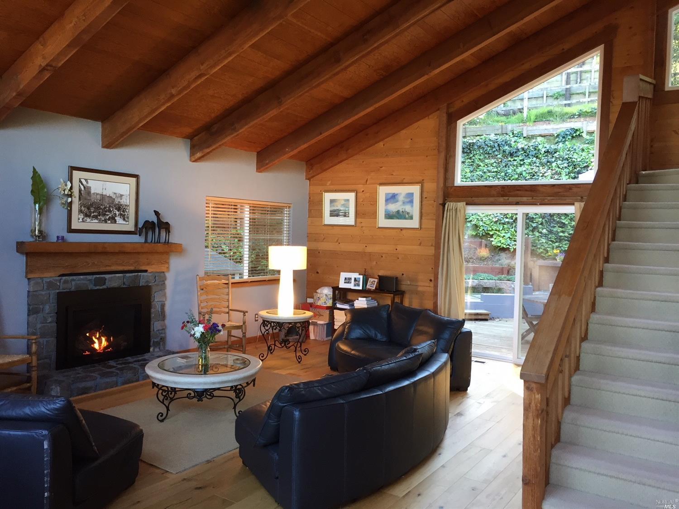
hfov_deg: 61.7
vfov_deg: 48.2
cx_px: 340
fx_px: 569
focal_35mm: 29
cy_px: 254
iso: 64
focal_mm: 4.15
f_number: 2.2
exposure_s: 1/30
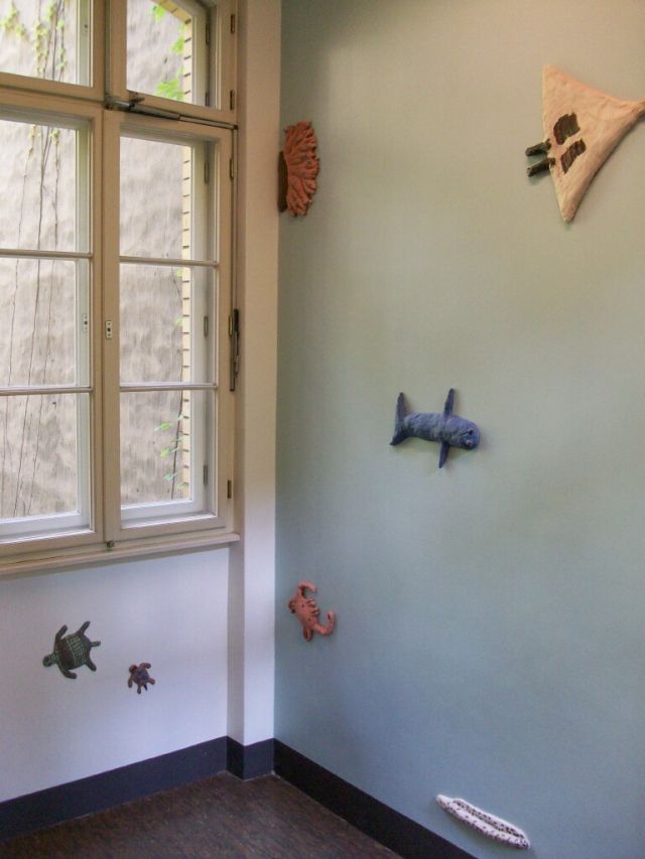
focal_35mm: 34
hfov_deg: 41.8
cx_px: 322
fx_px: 844
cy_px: 430
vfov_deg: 54.0
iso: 160
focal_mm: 5.7
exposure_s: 1/32.7
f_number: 2.8
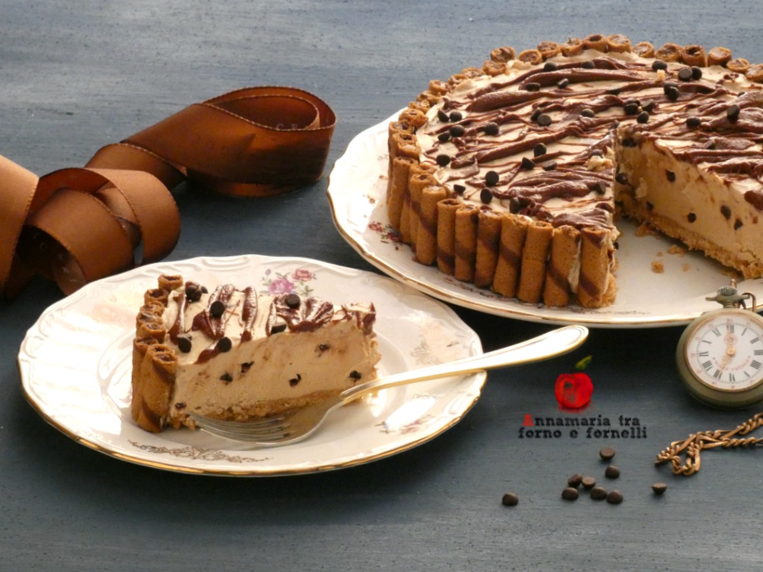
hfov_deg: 6.0
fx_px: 7252
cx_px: 382
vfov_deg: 4.5
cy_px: 286
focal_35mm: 329
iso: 1250
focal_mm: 58.9
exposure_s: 1/80
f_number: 5.6
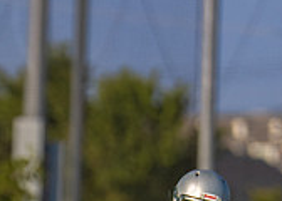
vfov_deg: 1.0
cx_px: -49
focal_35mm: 1405
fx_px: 11253
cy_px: 367
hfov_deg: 1.4
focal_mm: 200
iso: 125
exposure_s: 1/3200
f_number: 2.8
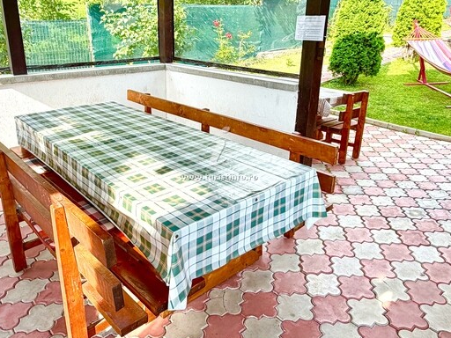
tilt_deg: -16.1
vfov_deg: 49.5
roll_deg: +0.4
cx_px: 203
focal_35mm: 28
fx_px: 365
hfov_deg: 63.3
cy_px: 137
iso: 50
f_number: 2.2
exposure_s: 1/300
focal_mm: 2.22
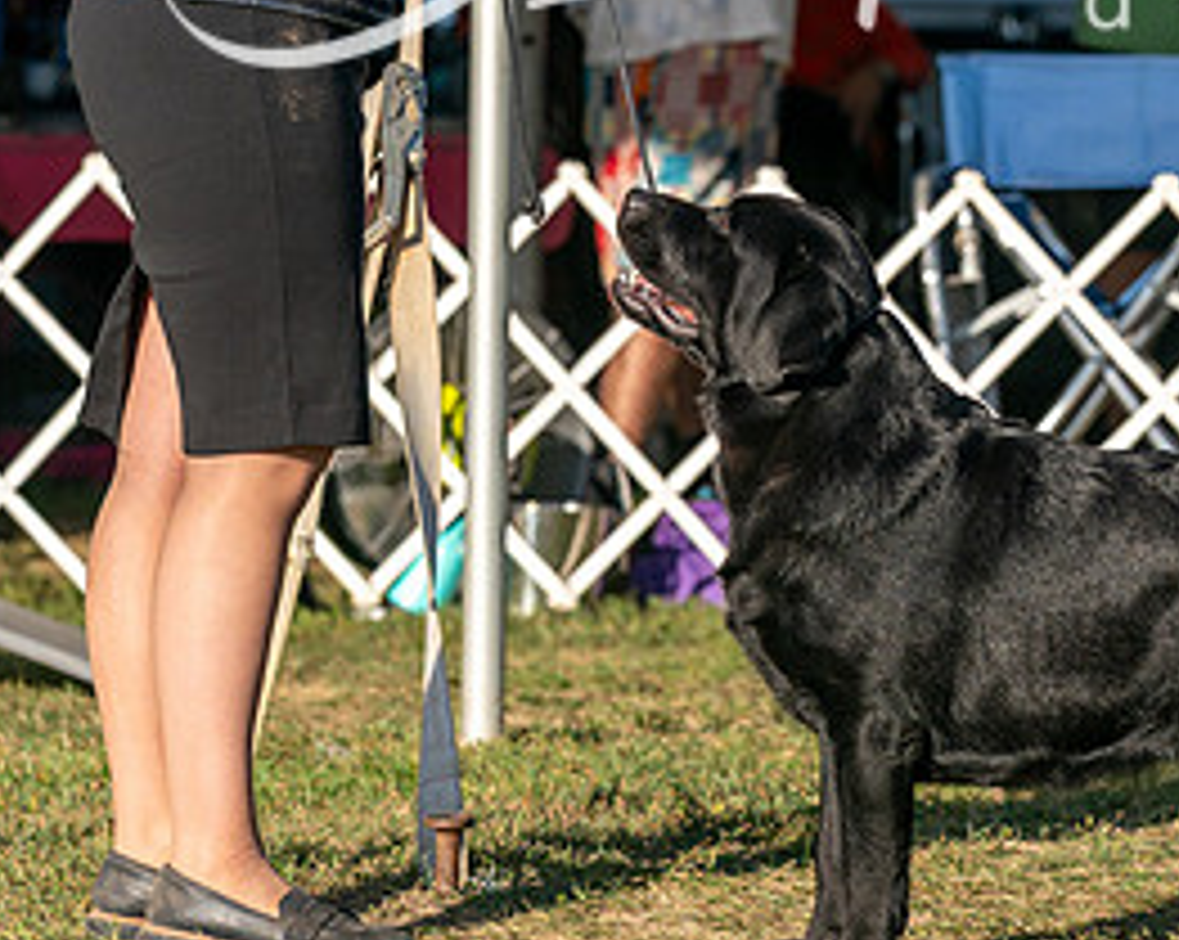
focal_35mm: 322
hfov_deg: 6.0
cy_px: 162
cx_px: 916
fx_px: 11223
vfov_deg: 4.8
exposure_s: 1/1250
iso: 200
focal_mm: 133
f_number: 4.5
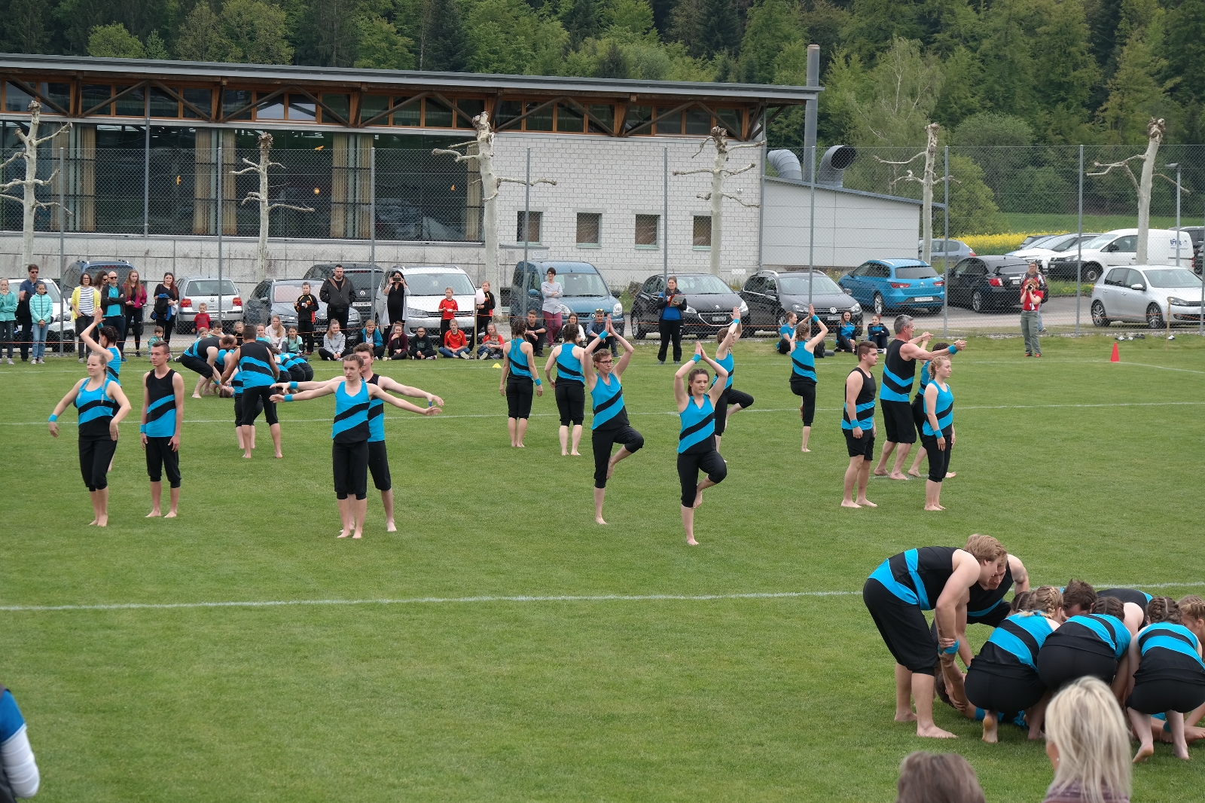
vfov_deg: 17.7
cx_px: 602
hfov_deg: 26.3
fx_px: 2577
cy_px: 402
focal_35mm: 77
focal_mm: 50
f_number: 5
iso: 100
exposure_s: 1/250
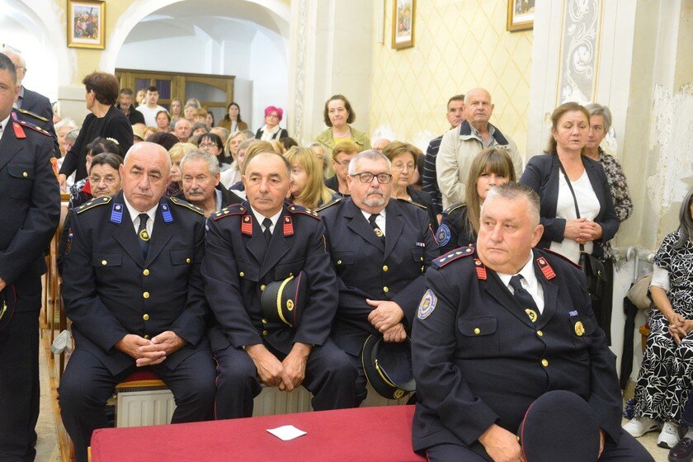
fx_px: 866
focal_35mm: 45
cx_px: 346
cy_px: 231
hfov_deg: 43.6
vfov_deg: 29.9
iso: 6400
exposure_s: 1/25
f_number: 4.2
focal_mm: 45
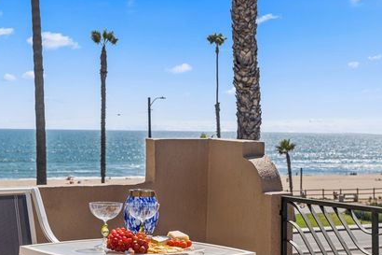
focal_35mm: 78
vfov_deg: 17.5
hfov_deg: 26.0
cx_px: 222
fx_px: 827
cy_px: 138
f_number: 9
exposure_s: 1/500
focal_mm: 64
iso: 100
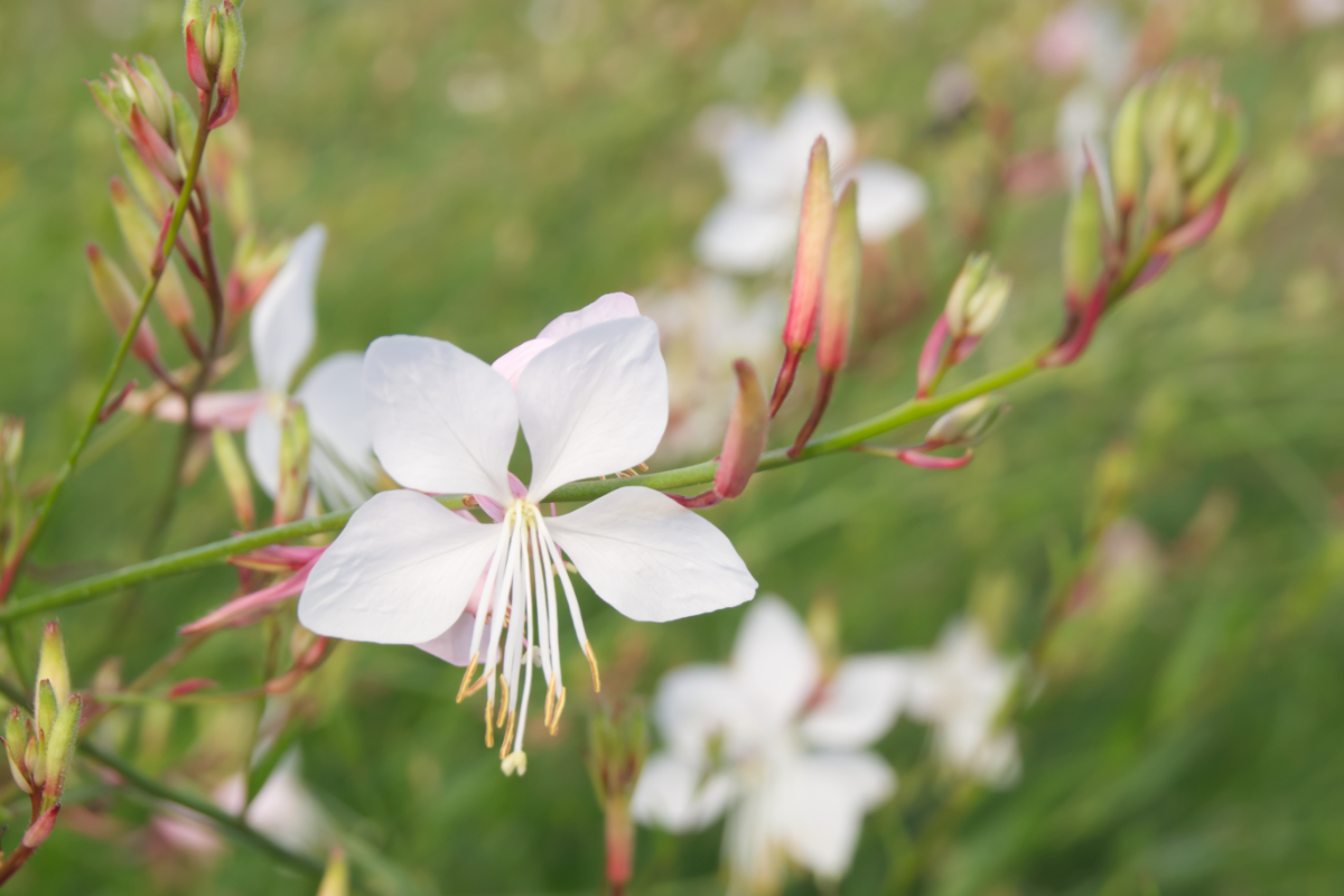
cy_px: 448
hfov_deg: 24.6
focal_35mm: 82
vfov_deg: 16.6
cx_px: 672
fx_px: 3080
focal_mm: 55
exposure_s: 1/320
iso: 320
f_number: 10
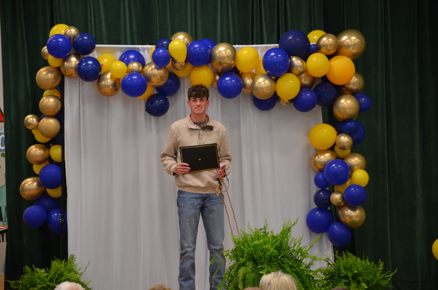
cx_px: 219
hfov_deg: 13.7
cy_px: 145
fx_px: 1821
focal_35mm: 150
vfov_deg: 9.1
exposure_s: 1/30
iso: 900
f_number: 5.6
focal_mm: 100
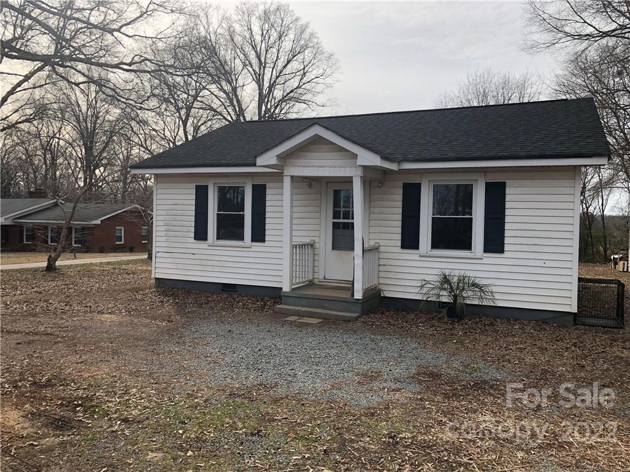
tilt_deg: -0.8
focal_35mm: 28
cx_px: 315
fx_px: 510
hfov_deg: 63.4
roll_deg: -2.1
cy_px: 236
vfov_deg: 49.7
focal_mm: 3.99
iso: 20
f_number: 1.8
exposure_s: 1/2024
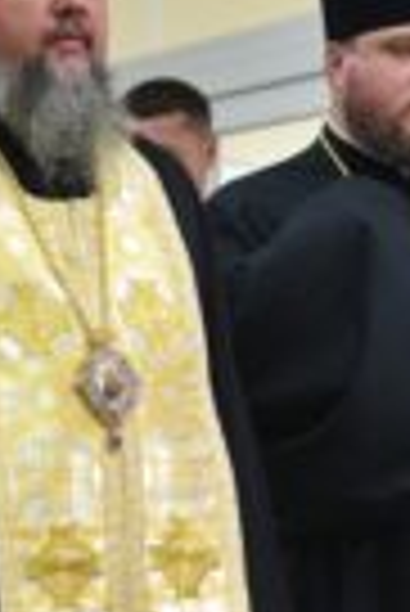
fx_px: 2811
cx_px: 383
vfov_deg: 12.4
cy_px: 279
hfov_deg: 8.3
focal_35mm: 165
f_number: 2.8
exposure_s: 1/100
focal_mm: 50
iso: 640
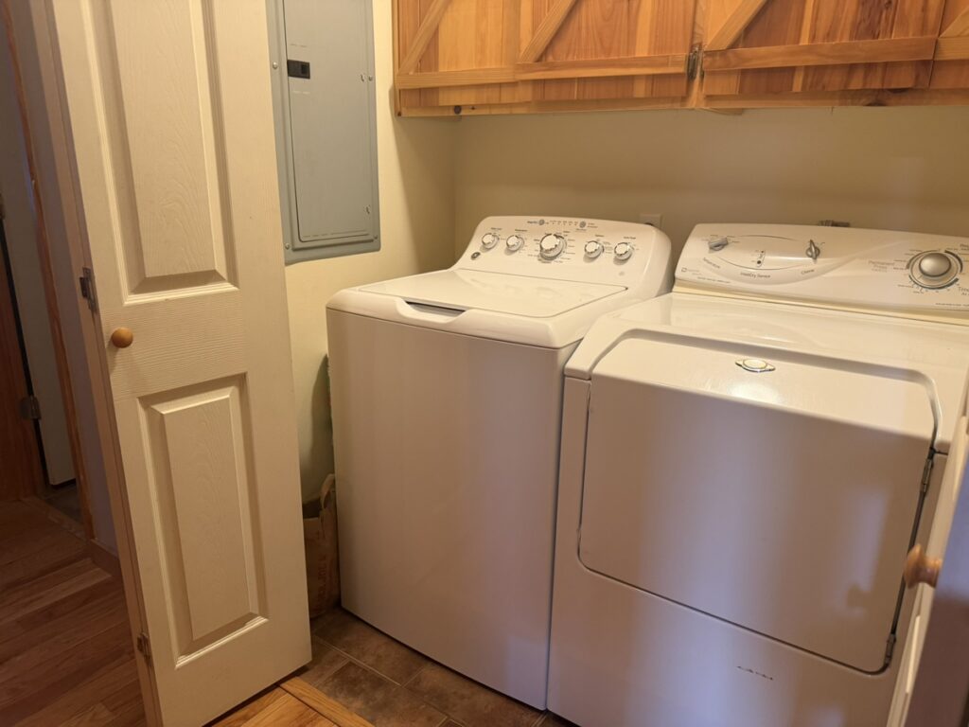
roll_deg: +0.0
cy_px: 364
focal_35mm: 24
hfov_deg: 71.6
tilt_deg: -16.4
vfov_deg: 56.8
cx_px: 484
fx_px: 672
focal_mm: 6.76
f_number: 1.78
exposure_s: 1/60
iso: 320
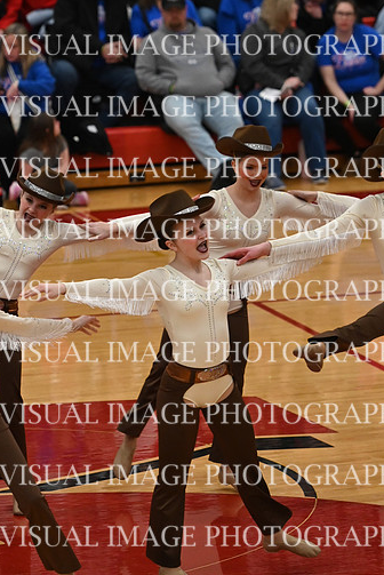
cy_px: 321
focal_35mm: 250
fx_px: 3994
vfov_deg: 8.2
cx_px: 197
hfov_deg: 5.5
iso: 3200
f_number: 4
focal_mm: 145
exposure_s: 1/400
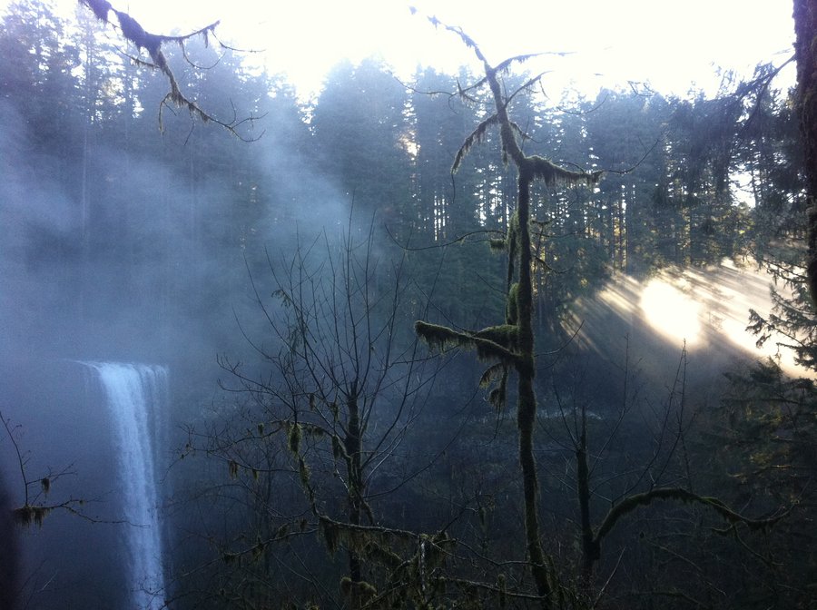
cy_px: 305
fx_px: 825
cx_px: 408
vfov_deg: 40.6
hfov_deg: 52.7
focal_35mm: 35
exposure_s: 1/120
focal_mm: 3.85
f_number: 2.8
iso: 125
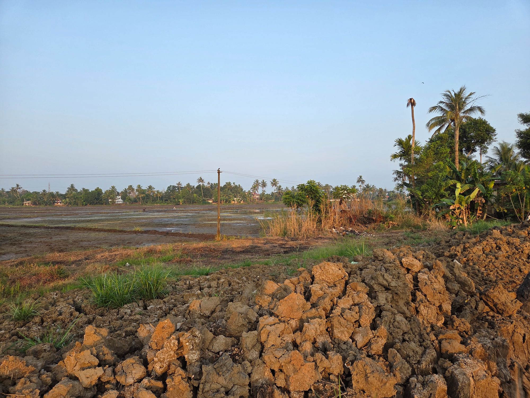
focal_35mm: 23
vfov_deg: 58.9
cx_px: 265
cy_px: 199
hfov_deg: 73.9
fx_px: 352
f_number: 1.8
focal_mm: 5.4
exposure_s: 1/1078
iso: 80
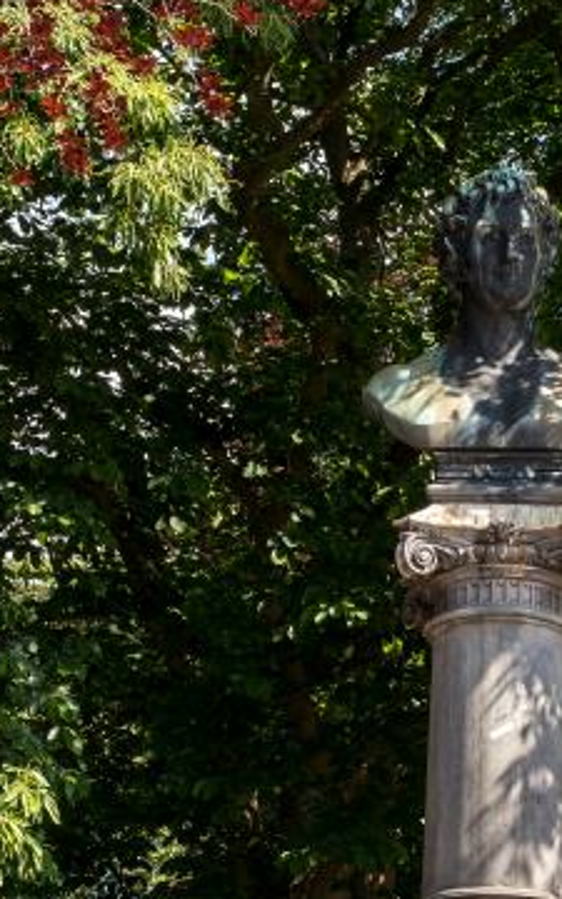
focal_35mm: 99
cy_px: 834
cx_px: 480
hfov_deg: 13.1
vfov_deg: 20.5
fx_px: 2426
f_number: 9
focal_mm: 23.4
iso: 400
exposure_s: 1/240
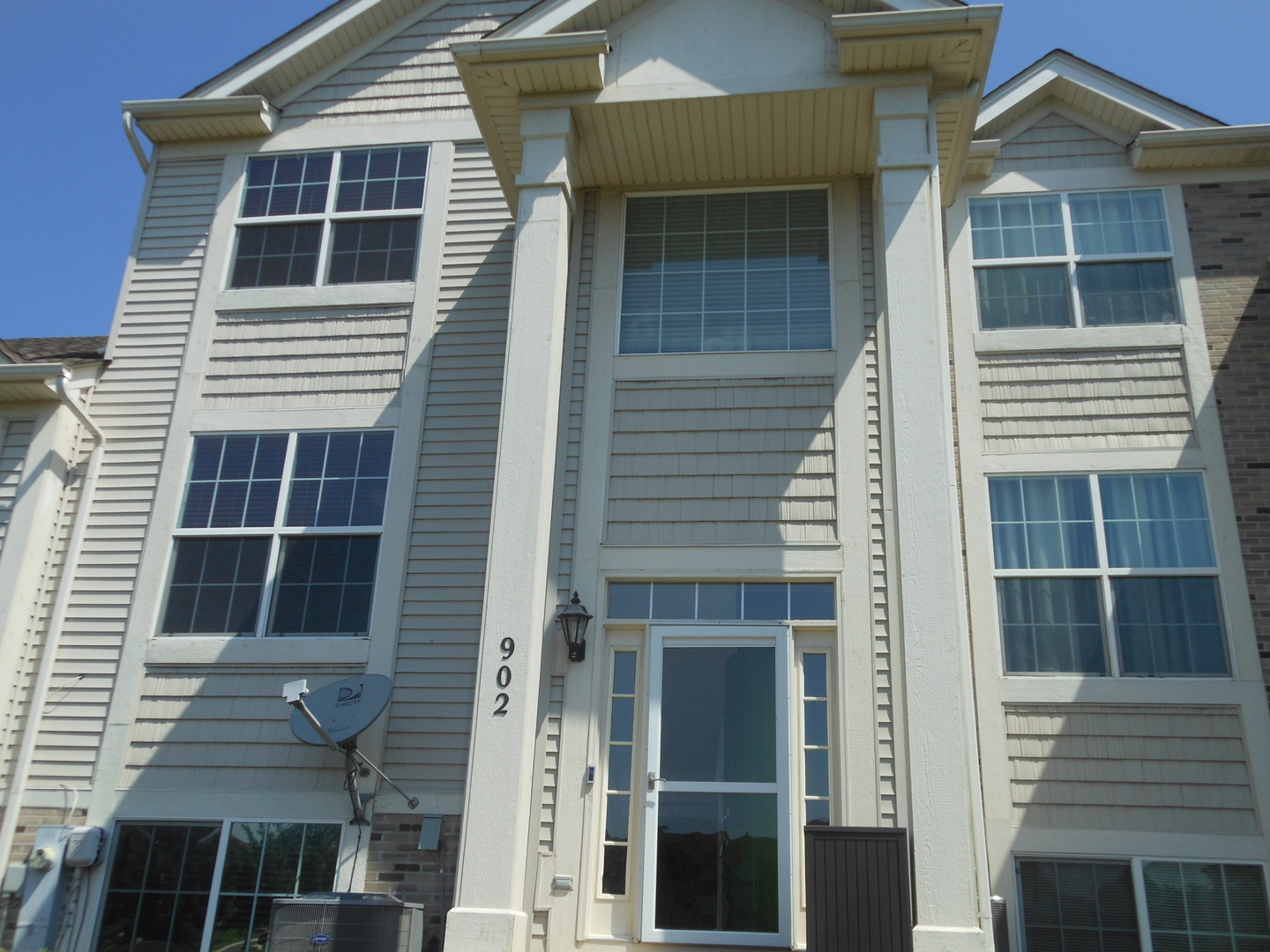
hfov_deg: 61.7
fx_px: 1064
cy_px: 476
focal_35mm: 29
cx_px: 635
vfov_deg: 48.2
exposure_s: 1/1250
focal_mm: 5.2
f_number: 3.3
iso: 80
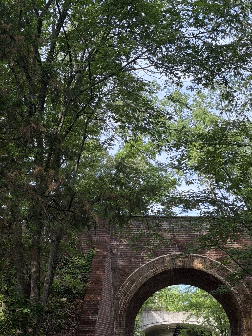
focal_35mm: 74
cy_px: 248
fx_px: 718
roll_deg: -1.5
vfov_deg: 26.0
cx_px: 148
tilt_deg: +10.2
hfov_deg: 19.9
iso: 100
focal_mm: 6.76
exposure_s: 1/917
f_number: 1.78
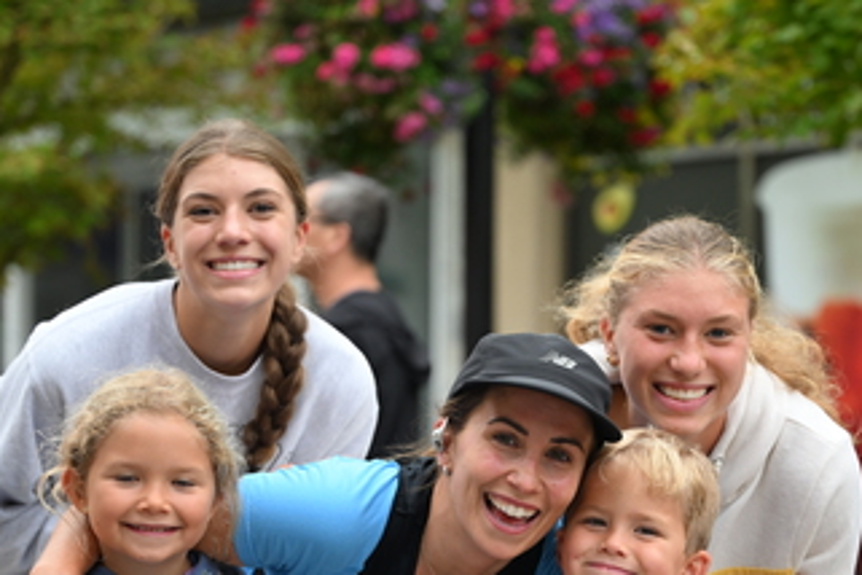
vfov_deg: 11.4
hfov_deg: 17.0
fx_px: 2873
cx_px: 548
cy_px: 439
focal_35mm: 120
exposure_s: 1/1600
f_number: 2.8
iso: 640
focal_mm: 70
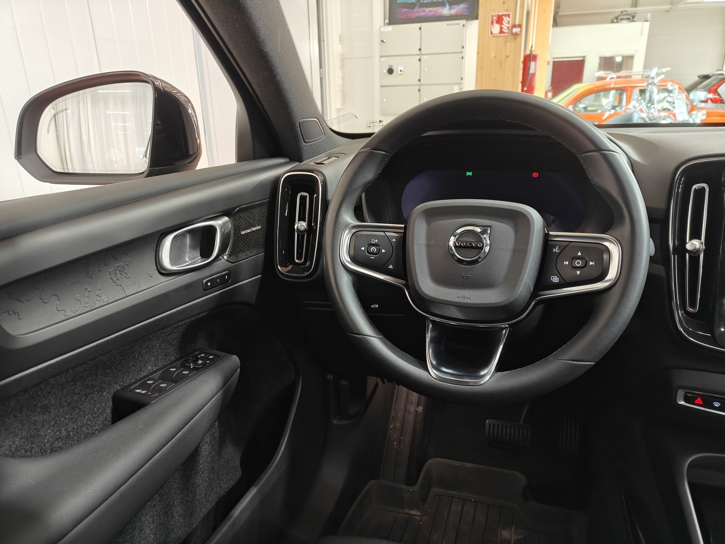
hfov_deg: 71.6
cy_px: 272
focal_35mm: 24
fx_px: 503
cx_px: 362
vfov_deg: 56.8
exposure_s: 1/43
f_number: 1.8
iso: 160
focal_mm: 5.59
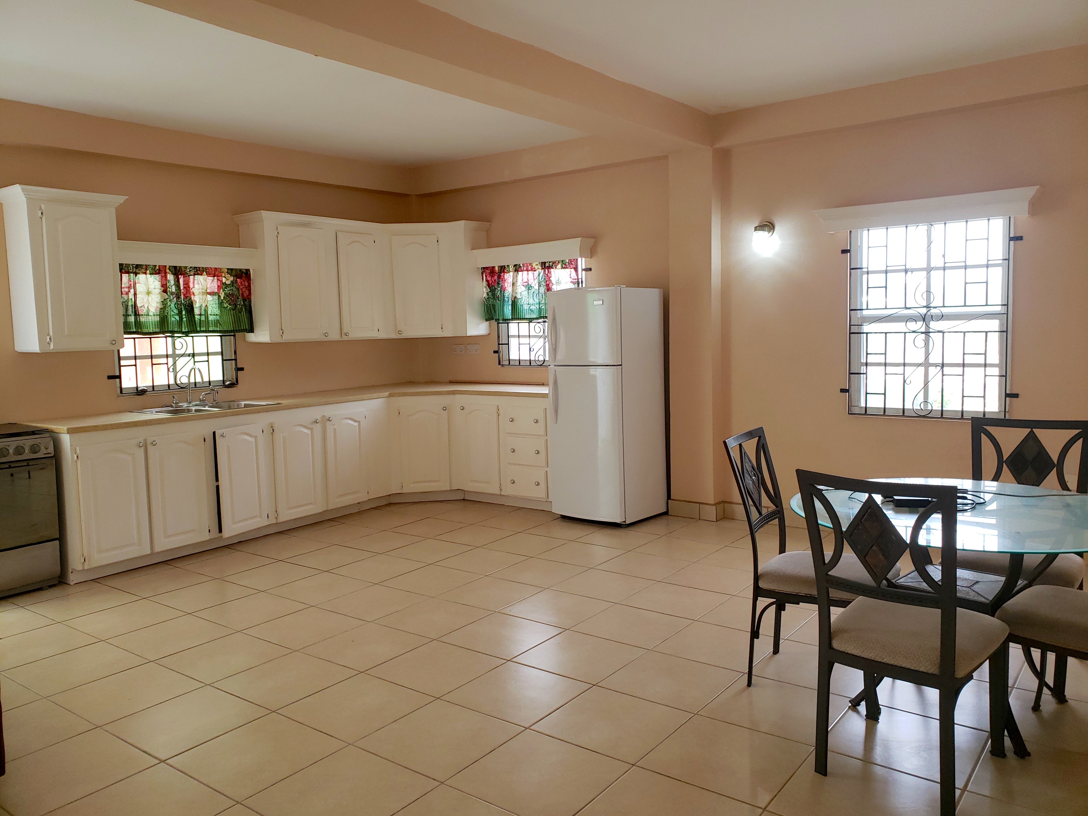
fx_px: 817
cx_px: 544
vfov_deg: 53.1
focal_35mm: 26
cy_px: 408
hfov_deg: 67.3
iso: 100
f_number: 2.4
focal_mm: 4.3
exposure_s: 1/50
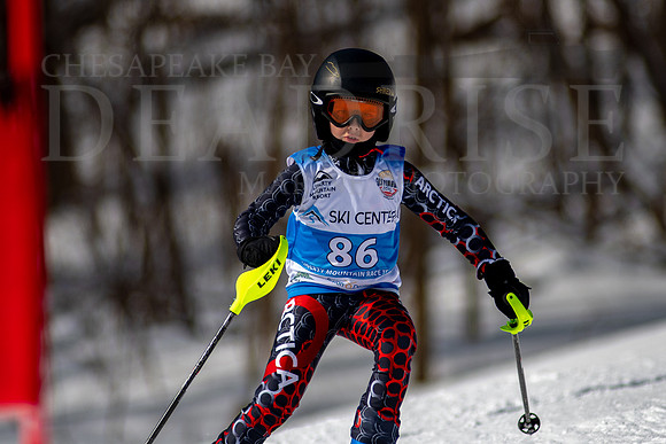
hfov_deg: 3.9
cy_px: 183
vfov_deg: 2.6
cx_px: 391
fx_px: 9776
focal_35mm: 528
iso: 100
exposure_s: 1/8000
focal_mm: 300
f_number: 2.8
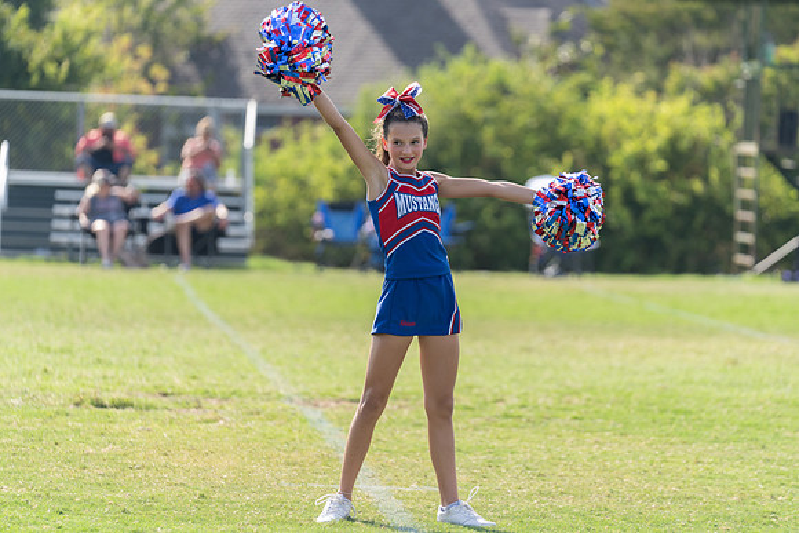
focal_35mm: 200
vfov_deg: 6.9
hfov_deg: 10.3
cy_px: 266
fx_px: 4440
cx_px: 400
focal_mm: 200
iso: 100
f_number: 3.5
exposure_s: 1/1000
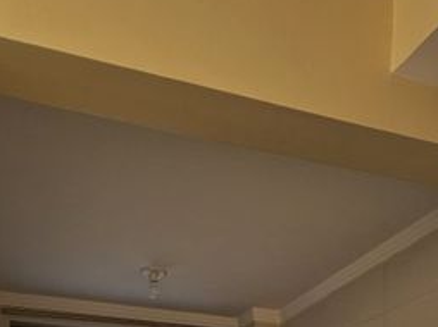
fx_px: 518
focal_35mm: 41
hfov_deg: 45.6
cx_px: 176
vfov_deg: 25.9
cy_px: 492
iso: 50
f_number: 2.2
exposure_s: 1/120
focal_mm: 2.2
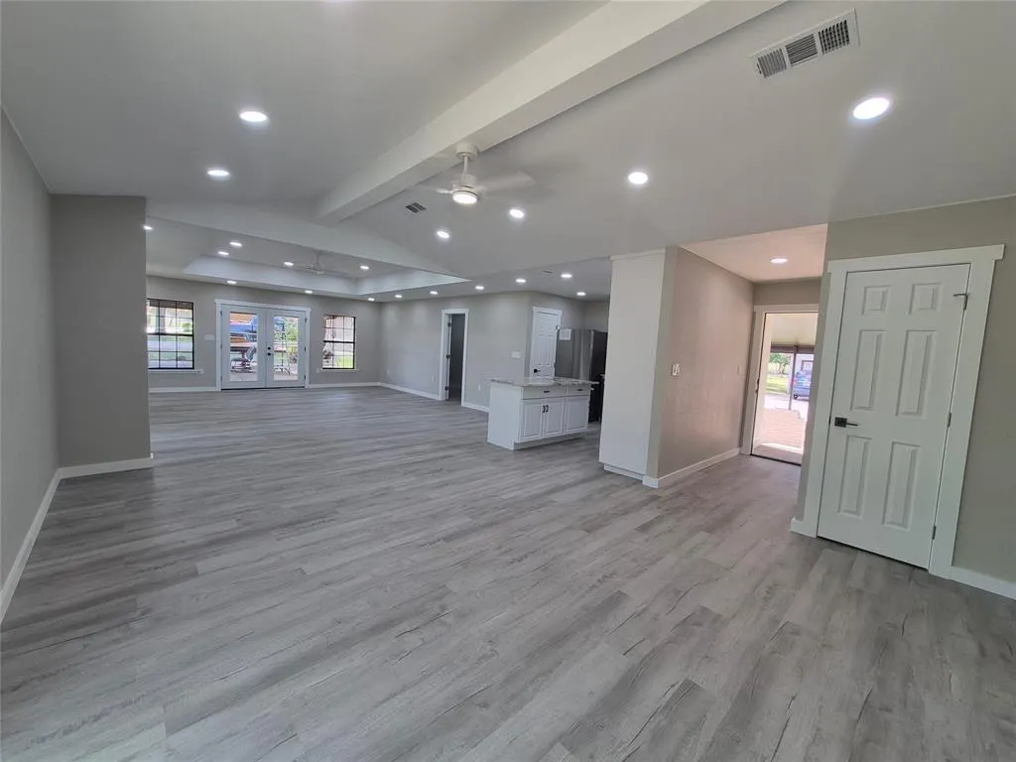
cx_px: 508
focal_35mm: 13
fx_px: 382
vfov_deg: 89.9
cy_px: 381
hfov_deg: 106.2
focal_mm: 1.74
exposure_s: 1/60
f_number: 2.2
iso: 64
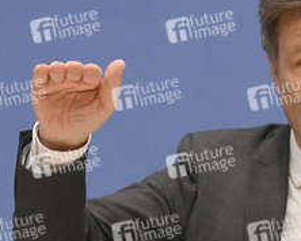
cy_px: 129
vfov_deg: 8.0
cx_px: 300
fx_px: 1730
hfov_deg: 9.9
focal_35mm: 194
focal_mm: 102
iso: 4000
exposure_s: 1/500
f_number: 5.6
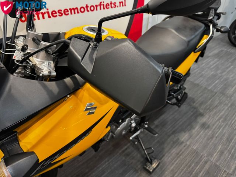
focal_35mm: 24
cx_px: 118
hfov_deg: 71.6
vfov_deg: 56.8
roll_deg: -2.7
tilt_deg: -35.8
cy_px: 88
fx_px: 164
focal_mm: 6.76
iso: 640
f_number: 1.78
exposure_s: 1/50
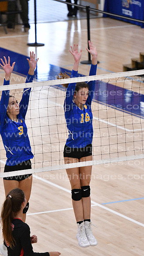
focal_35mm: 277
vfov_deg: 7.8
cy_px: 128
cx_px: 78
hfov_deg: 4.4
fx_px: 1880
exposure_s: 1/1250
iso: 6400
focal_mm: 175
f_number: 3.2
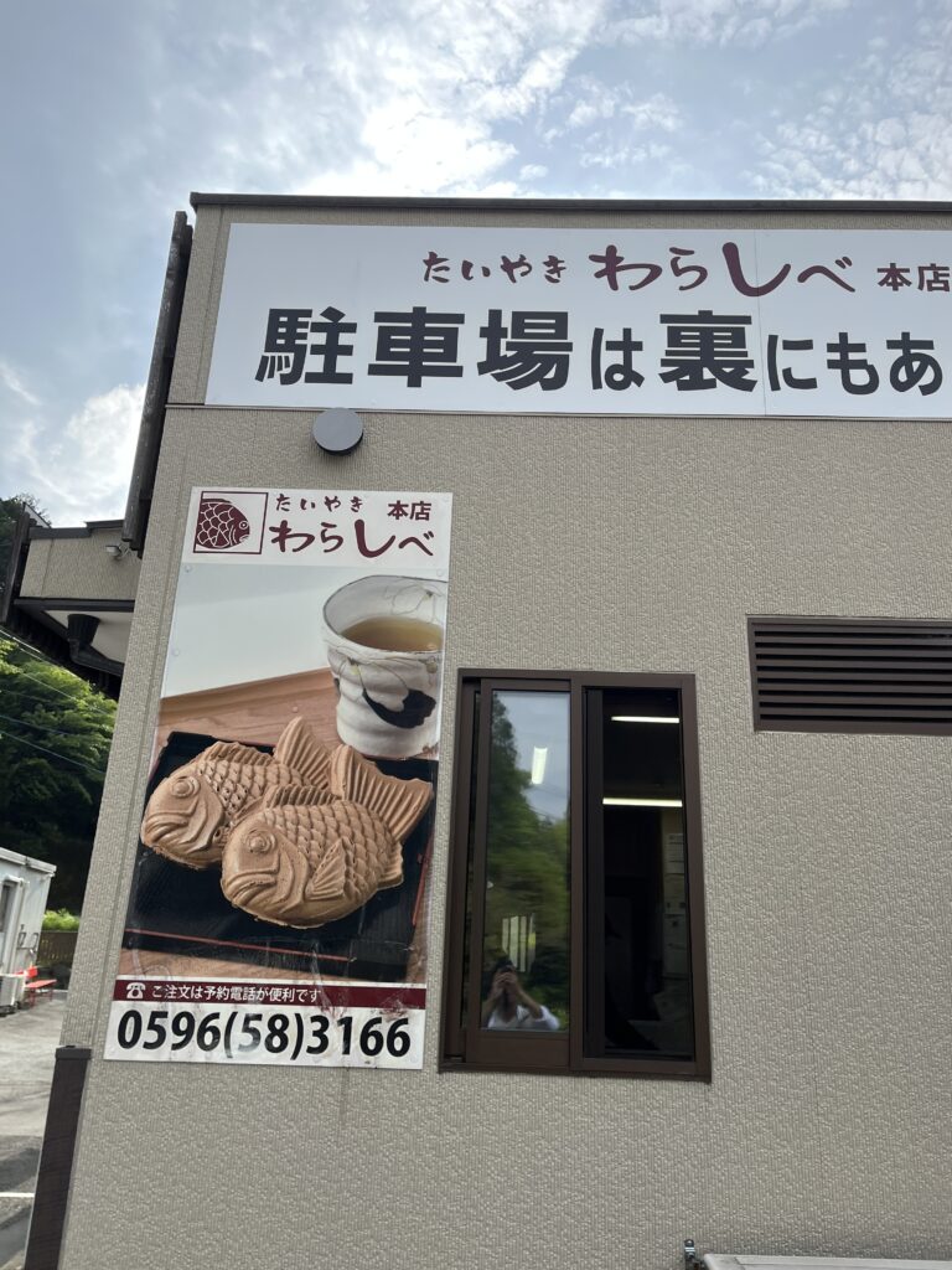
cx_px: 476
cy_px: 635
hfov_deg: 53.1
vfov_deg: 67.3
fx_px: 953
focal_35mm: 26
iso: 50
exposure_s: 1/1957
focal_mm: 5.1
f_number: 1.6
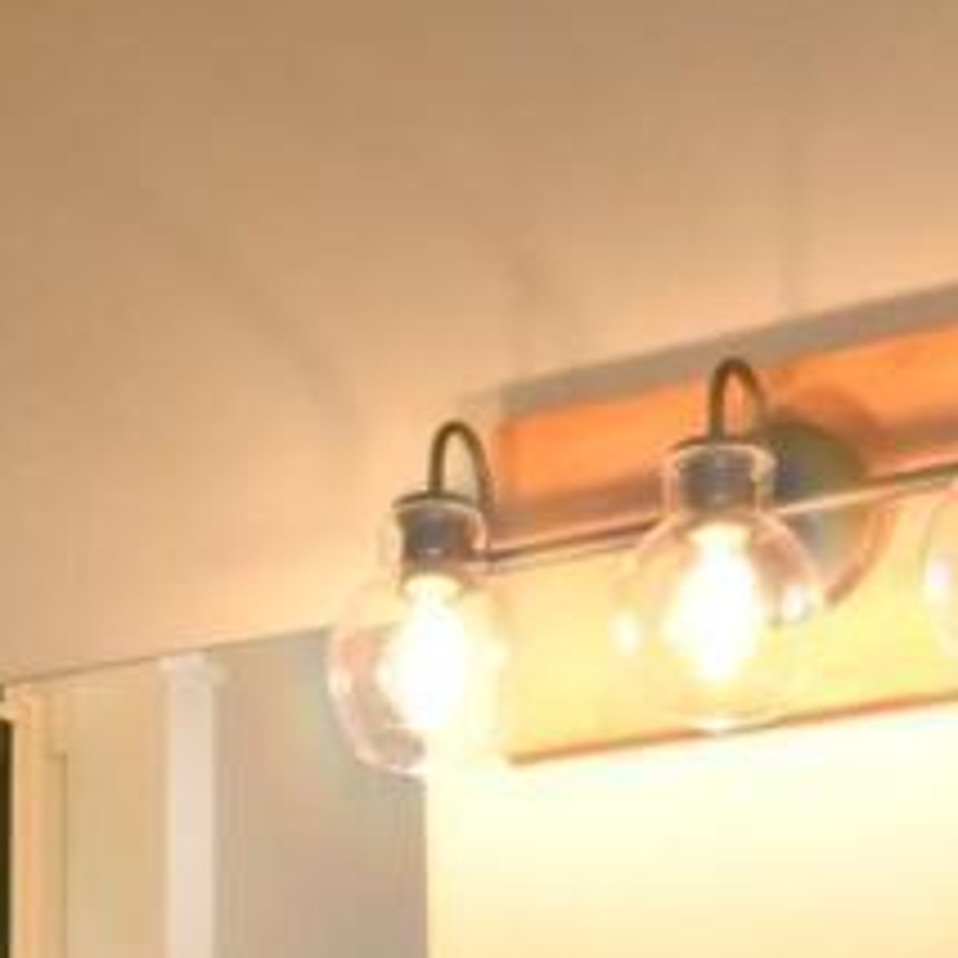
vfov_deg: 14.2
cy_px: 1448
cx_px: 139
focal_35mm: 115
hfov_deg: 15.0
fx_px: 3601
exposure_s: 1/60
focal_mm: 16
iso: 200
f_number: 4
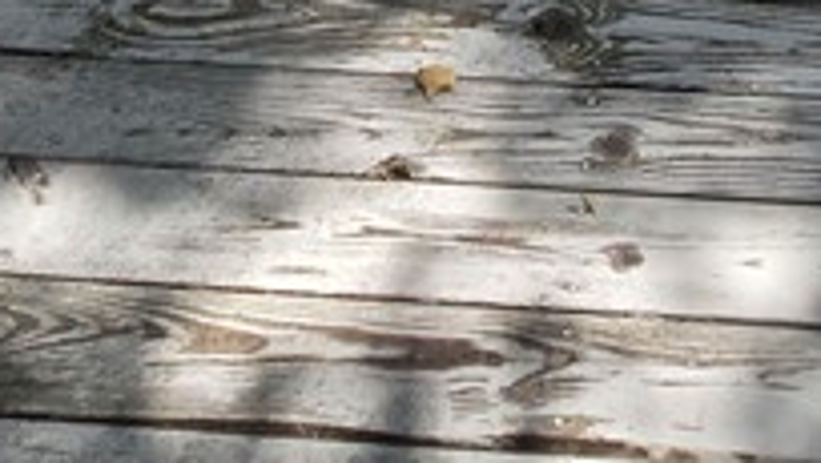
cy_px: -680
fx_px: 1546
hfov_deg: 29.1
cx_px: 648
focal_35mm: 71
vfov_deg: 12.7
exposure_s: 1/734
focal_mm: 2.2
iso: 50
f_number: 2.2
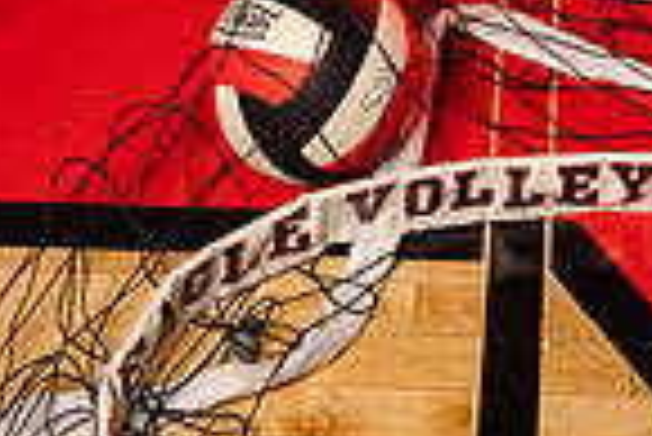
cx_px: 567
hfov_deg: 17.1
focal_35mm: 118
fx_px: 2139
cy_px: -521
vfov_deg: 10.4
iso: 160
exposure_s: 1/250
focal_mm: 38
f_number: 8
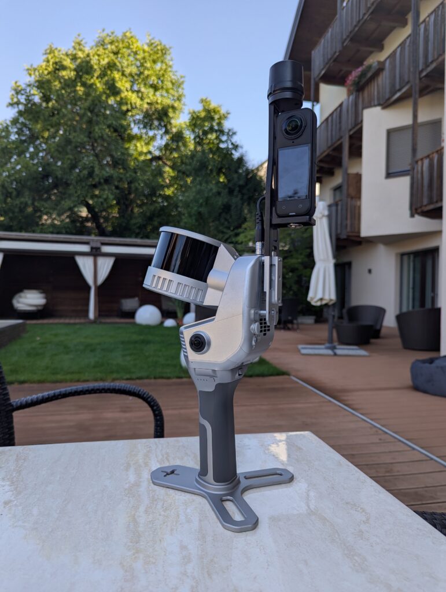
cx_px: 223
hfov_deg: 56.9
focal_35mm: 24
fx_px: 411
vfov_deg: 71.5
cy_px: 296
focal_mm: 6.81
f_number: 1.85
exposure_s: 1/575
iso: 50
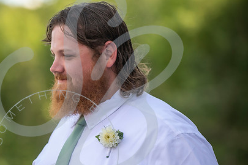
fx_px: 1481
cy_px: 101
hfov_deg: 9.6
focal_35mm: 215
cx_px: 86
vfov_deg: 6.4
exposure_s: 1/800
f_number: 2.8
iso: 320
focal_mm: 150
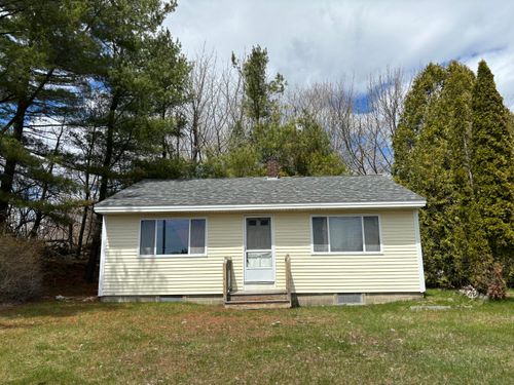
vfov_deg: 53.1
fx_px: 386
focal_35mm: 26
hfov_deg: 67.3
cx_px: 257
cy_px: 192
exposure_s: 1/4082
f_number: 1.6
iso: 50
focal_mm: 5.96
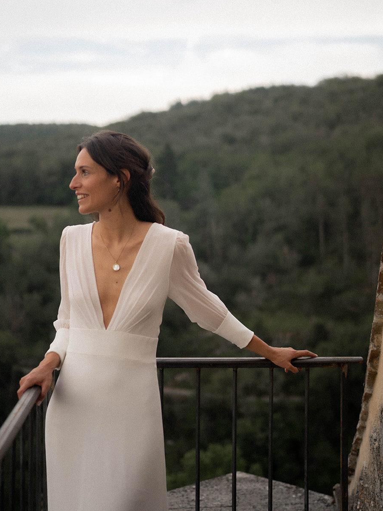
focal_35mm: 45
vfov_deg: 41.9
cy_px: 208
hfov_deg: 32.1
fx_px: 664
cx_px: 162
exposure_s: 1/2500
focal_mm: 35
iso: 250
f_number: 1.4
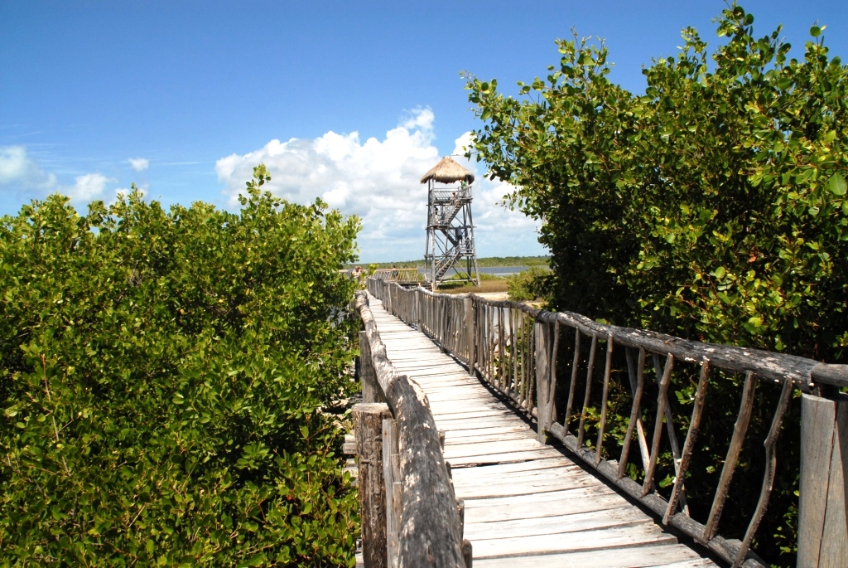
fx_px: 637
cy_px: 284
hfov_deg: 67.3
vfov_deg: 48.0
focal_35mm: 27
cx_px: 424
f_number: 13
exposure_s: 1/640
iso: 200
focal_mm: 18
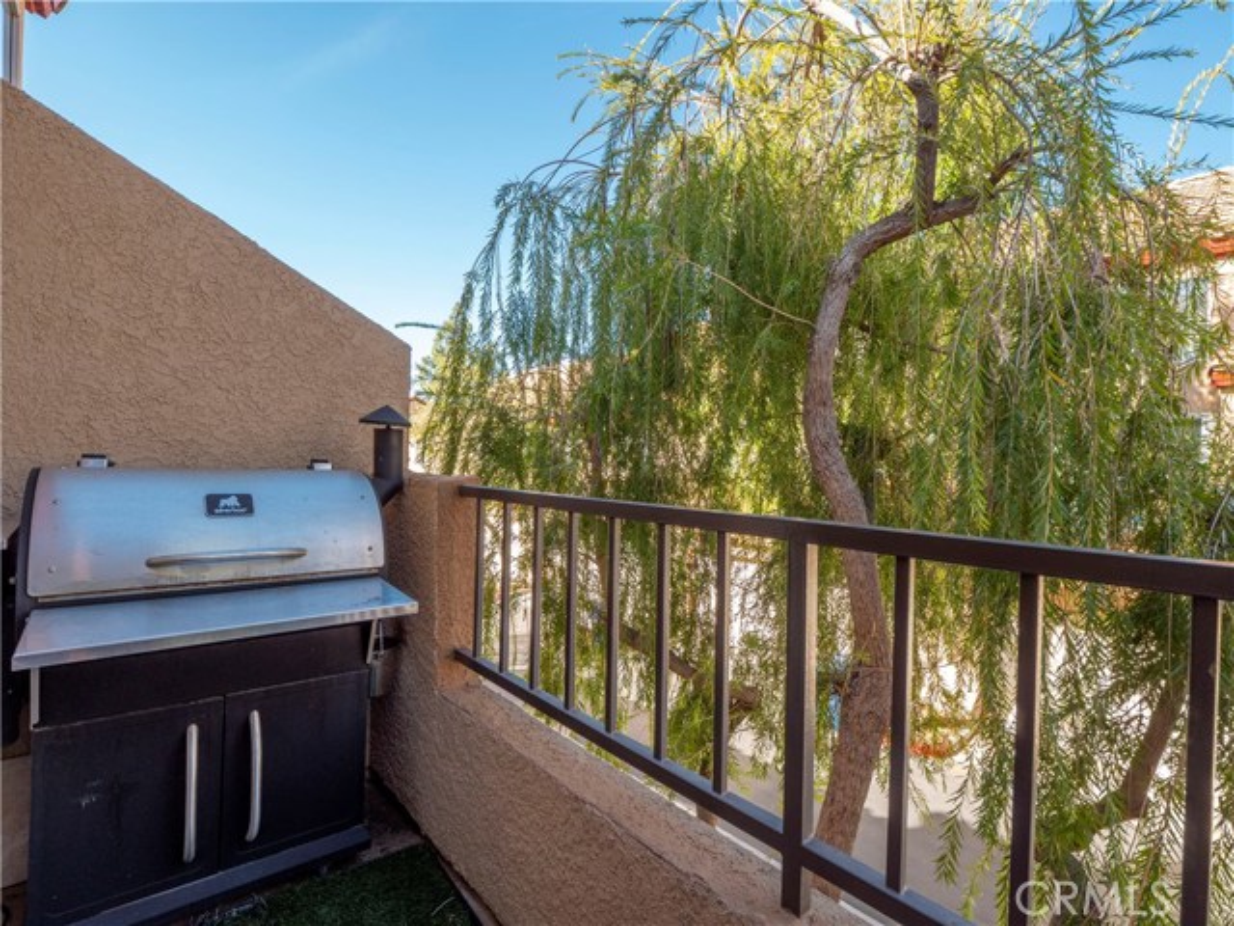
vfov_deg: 78.1
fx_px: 570
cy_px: 463
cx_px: 617
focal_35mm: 16
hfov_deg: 94.5
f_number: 7.1
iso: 400
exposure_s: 1/400
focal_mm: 8
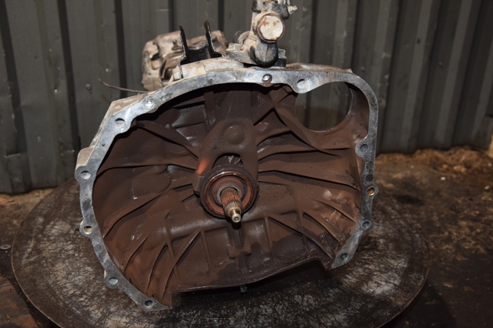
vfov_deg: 29.8
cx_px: 246
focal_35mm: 45
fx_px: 616
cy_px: 164
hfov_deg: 43.6
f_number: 5
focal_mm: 30
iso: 800
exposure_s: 1/60
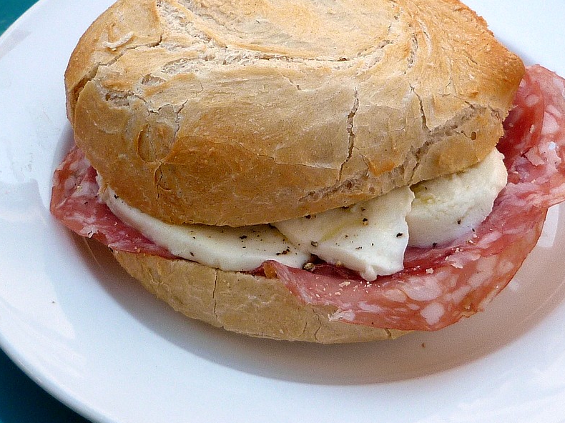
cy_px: 194
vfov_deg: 17.8
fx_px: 1354
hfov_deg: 23.5
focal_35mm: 83
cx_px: 323
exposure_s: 1/200
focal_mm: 5.9
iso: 80
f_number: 2.9
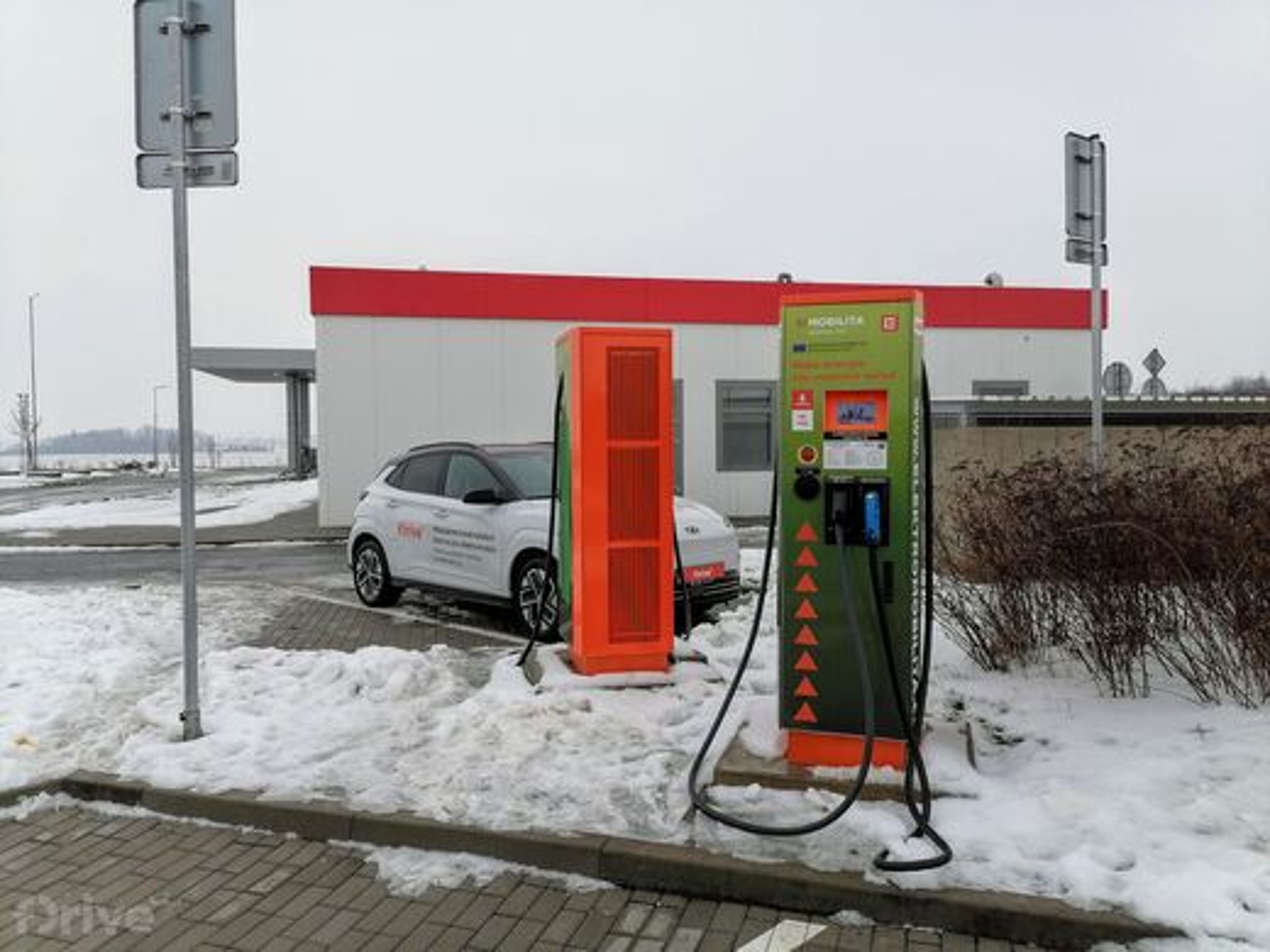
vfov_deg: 51.4
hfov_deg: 65.3
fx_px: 991
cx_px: 635
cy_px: 476
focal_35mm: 27
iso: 50
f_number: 1.8
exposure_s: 1/1153
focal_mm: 5.3
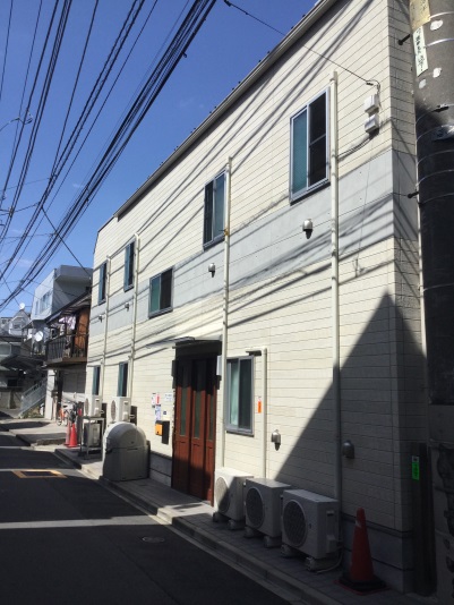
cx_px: 227
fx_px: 542
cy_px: 302
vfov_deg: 58.3
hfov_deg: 45.5
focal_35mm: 31
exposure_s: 1/1698
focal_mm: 3.3
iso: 25
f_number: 2.4
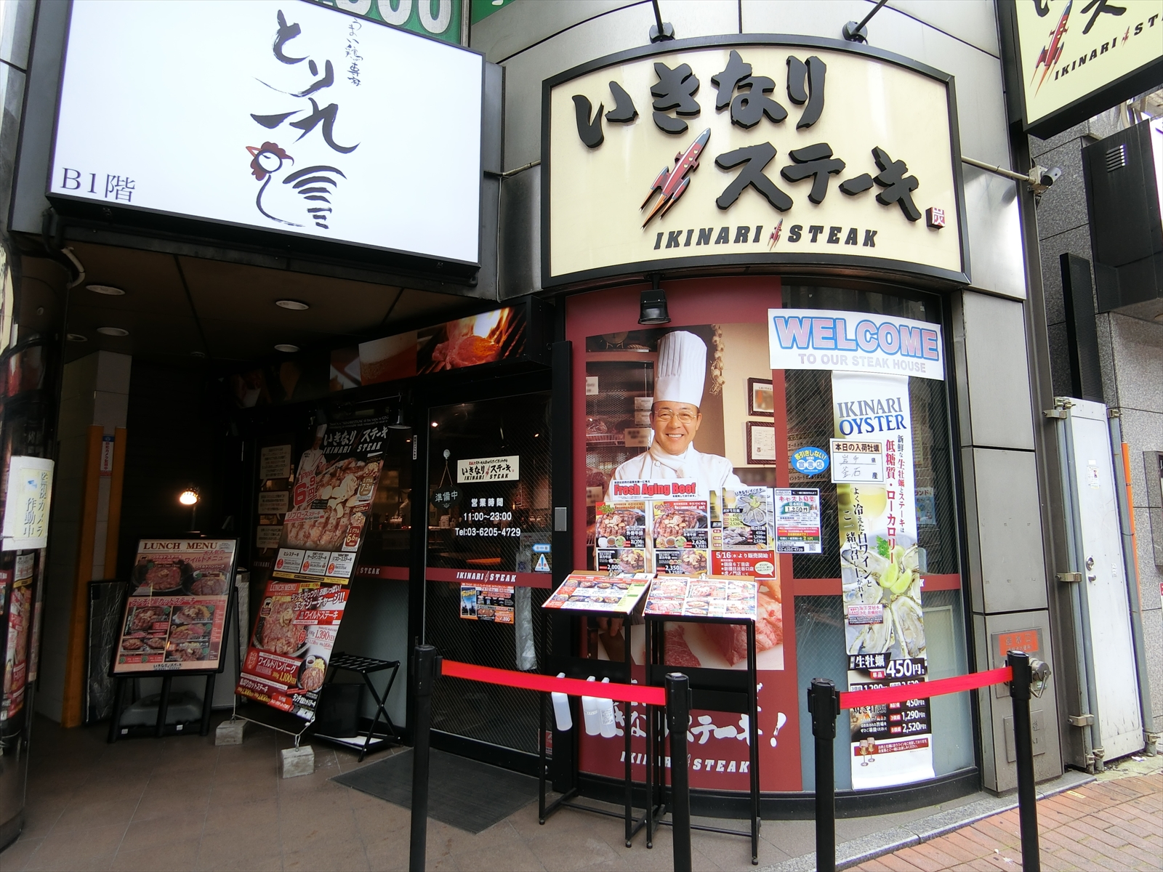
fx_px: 638
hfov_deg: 84.7
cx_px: 582
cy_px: 436
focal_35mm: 19
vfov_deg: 68.7
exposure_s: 1/160
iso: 80
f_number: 2.7
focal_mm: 4.06
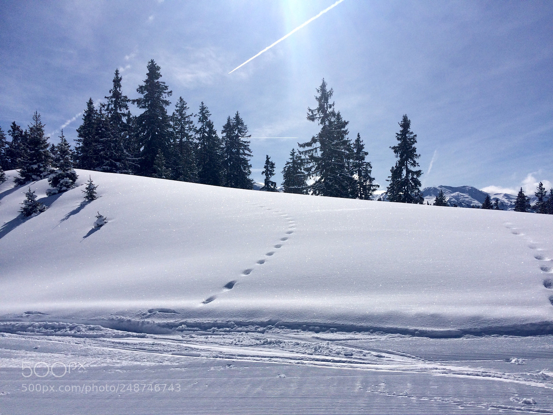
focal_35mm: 29
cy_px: 208
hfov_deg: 61.7
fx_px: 463
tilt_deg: +2.7
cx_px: 276
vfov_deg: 48.2
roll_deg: +3.7
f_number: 2.2
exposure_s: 1/13699
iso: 40
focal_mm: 4.15
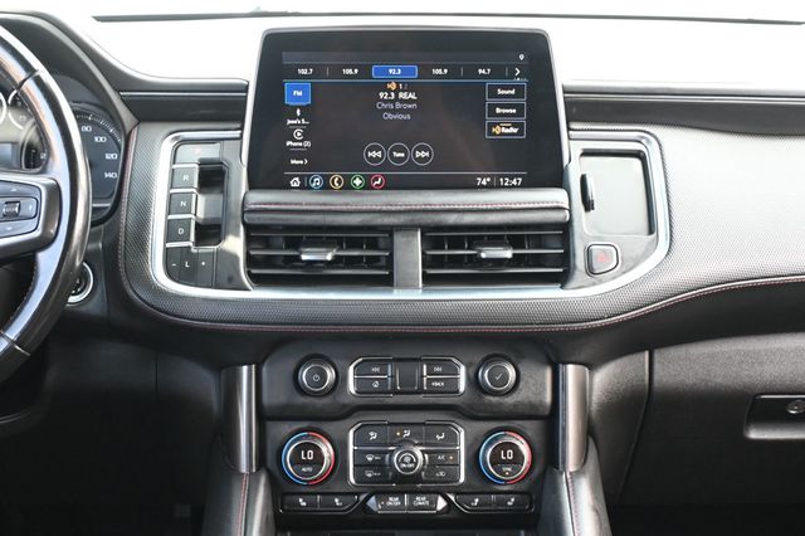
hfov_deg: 36.9
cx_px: 402
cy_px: 268
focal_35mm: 54
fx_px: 1207
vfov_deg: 25.0
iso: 2200
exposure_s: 1/125
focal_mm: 36
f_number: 5.3
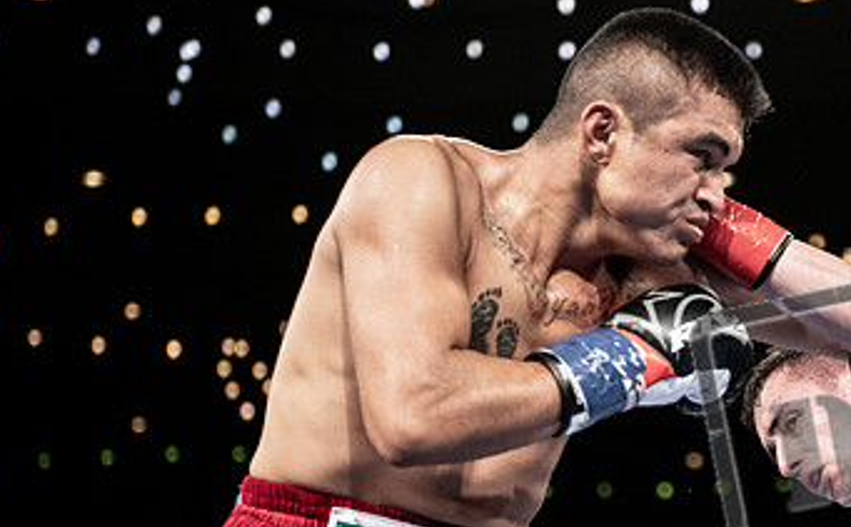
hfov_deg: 15.7
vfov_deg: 9.8
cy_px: 355
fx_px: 3053
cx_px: 699
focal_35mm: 132
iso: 2000
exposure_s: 1/1000
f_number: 2.8
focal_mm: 70
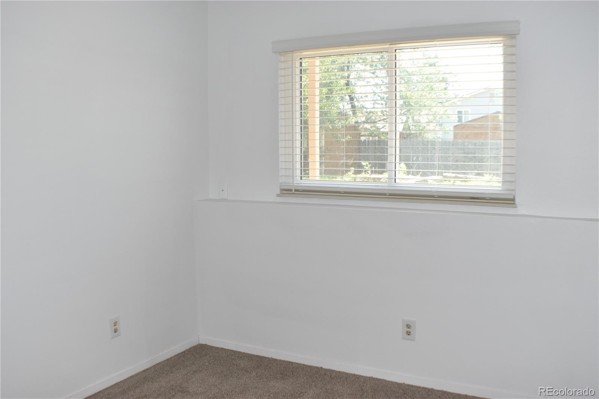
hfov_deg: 45.0
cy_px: 200
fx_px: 724
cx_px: 300
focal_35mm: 44
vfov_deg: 30.8
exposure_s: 1/125
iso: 500
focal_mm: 29
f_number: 5.6
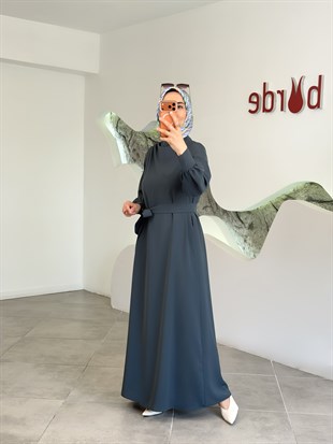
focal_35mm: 48
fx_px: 615
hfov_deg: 30.3
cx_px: 166
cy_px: 222
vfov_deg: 39.6
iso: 50
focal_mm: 6.76
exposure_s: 1/121
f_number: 1.78
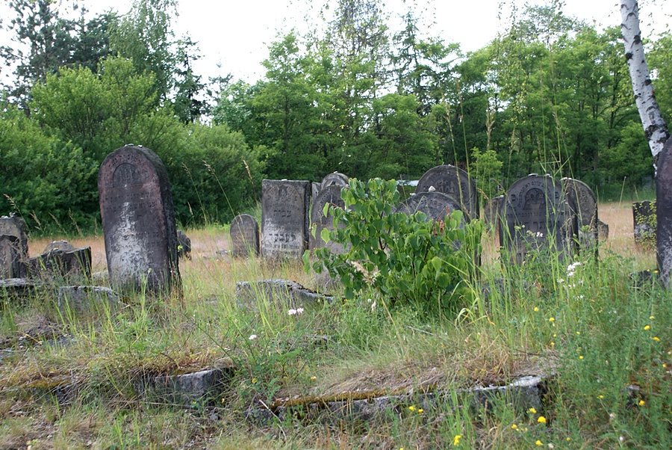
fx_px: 1121
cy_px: 225
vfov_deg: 22.7
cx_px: 336
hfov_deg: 33.4
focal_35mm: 60
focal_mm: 40
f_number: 6.3
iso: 100
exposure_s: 1/80
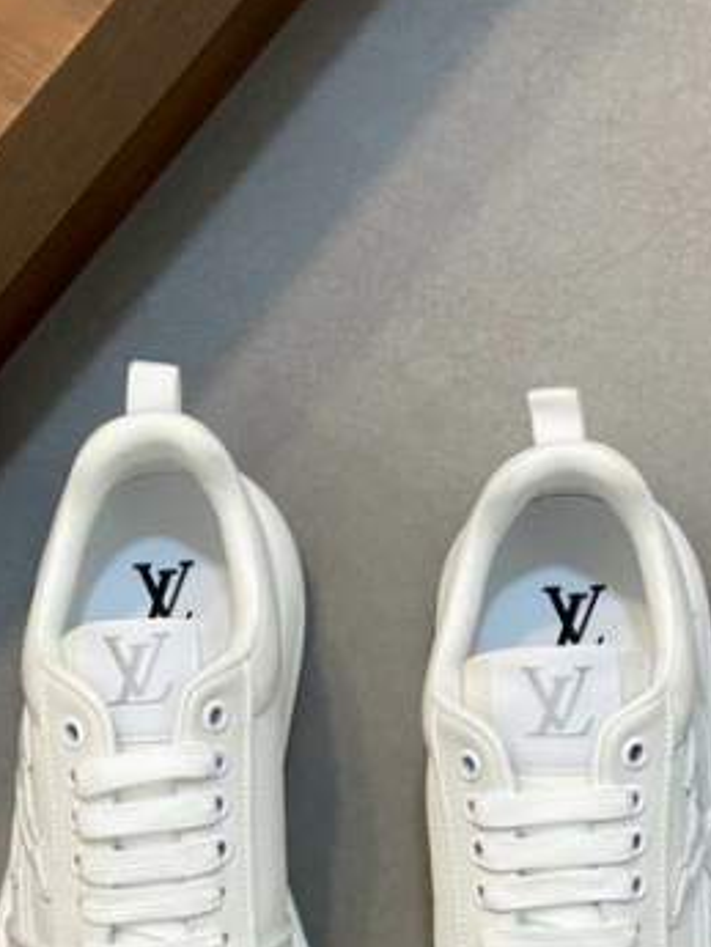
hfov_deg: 13.1
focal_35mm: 113
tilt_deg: -70.2
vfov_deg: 17.1
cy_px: 909
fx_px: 3093
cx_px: 316
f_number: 2
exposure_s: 1/100
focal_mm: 6
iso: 64
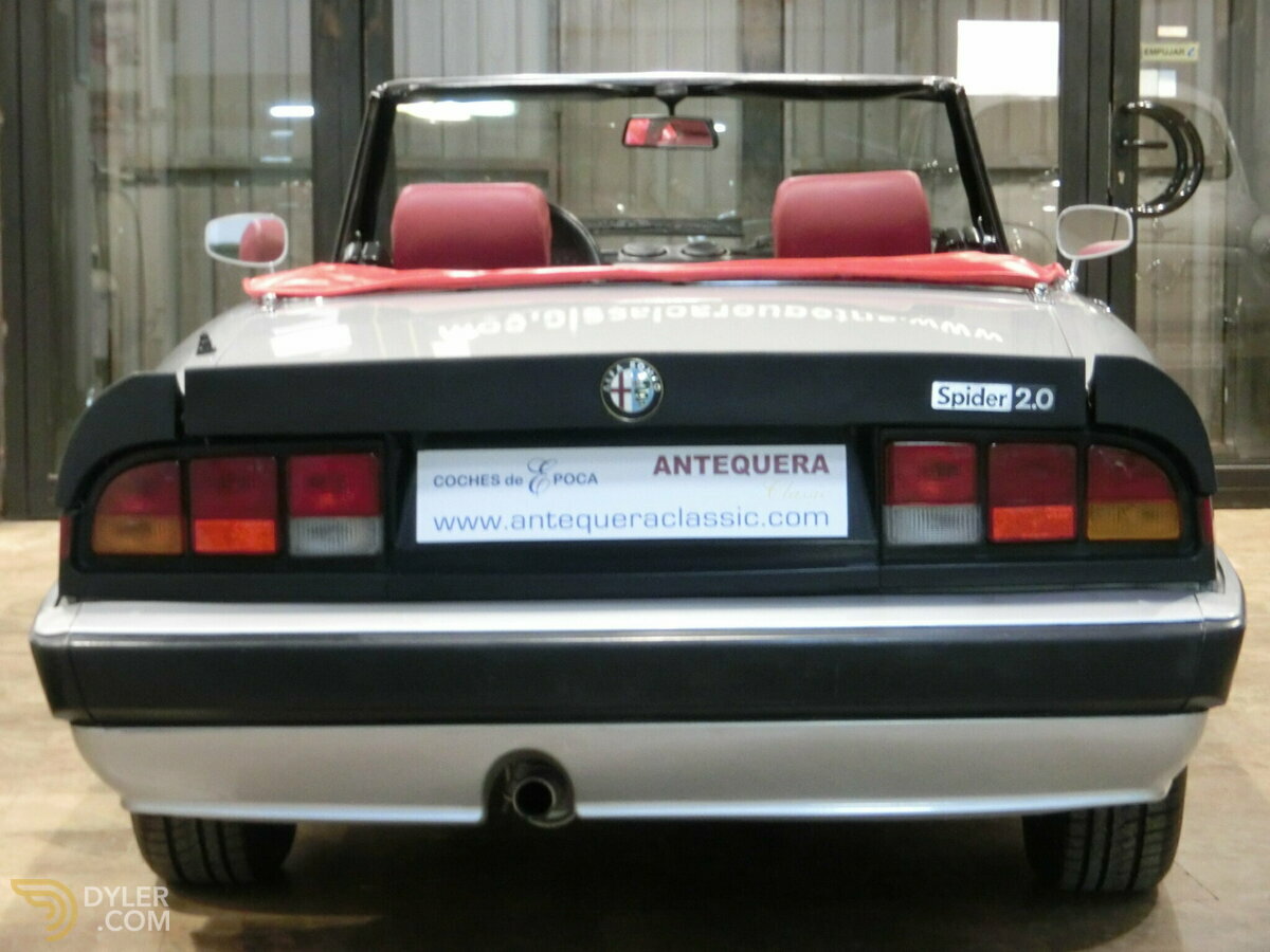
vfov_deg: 18.9
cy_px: 476
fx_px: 2862
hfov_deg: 25.0
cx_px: 635
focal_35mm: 78
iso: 800
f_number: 4.9
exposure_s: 1/8
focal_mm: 13.79
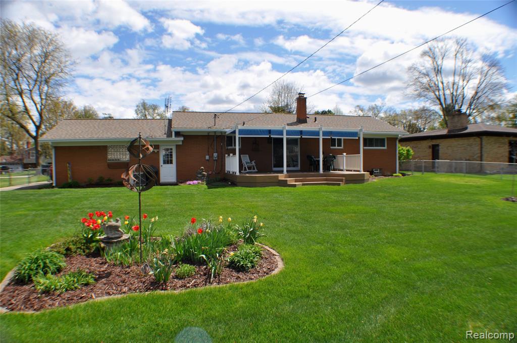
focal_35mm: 30
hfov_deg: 62.0
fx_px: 430
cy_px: 172
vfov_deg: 43.5
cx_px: 258
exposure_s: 1/500
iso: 200
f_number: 8
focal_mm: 20
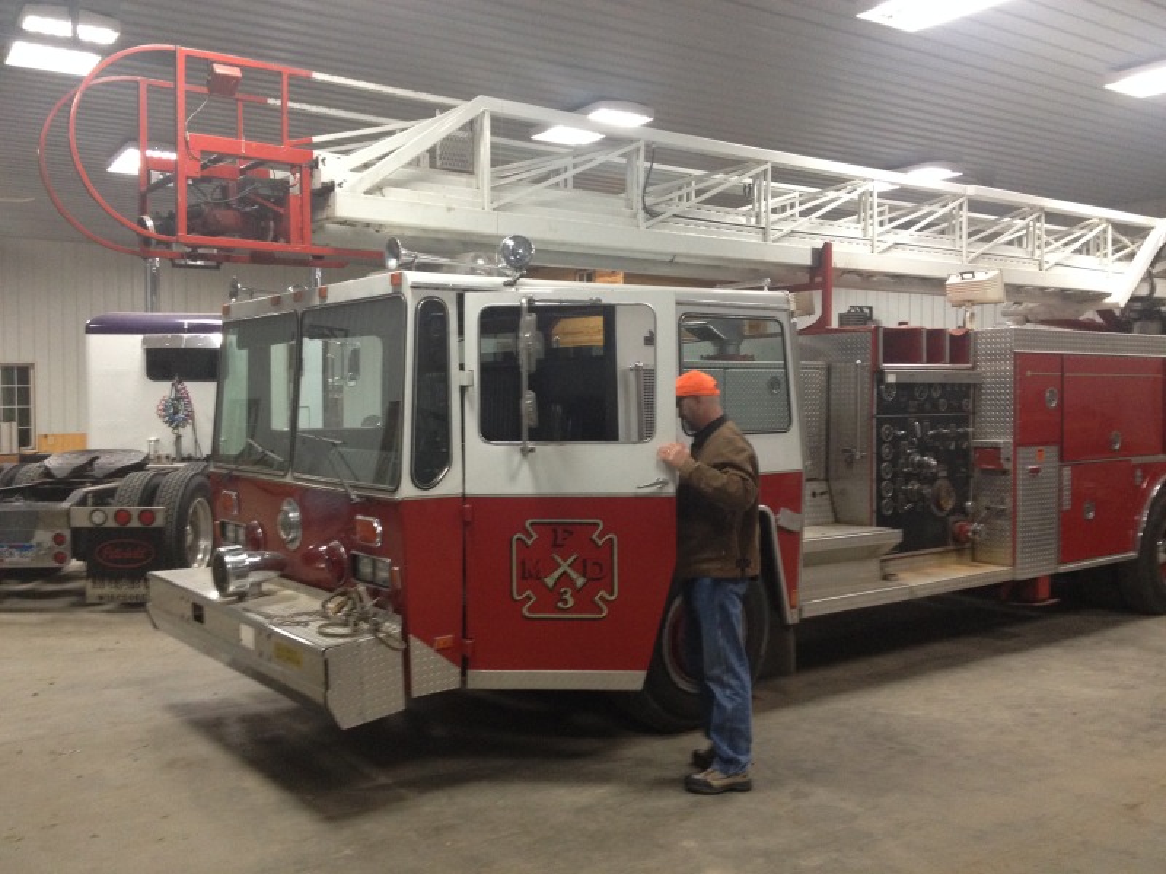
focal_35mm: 35
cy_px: 437
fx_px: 1179
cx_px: 583
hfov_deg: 52.6
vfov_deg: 40.7
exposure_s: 1/20
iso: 200
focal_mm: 4.28
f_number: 2.4
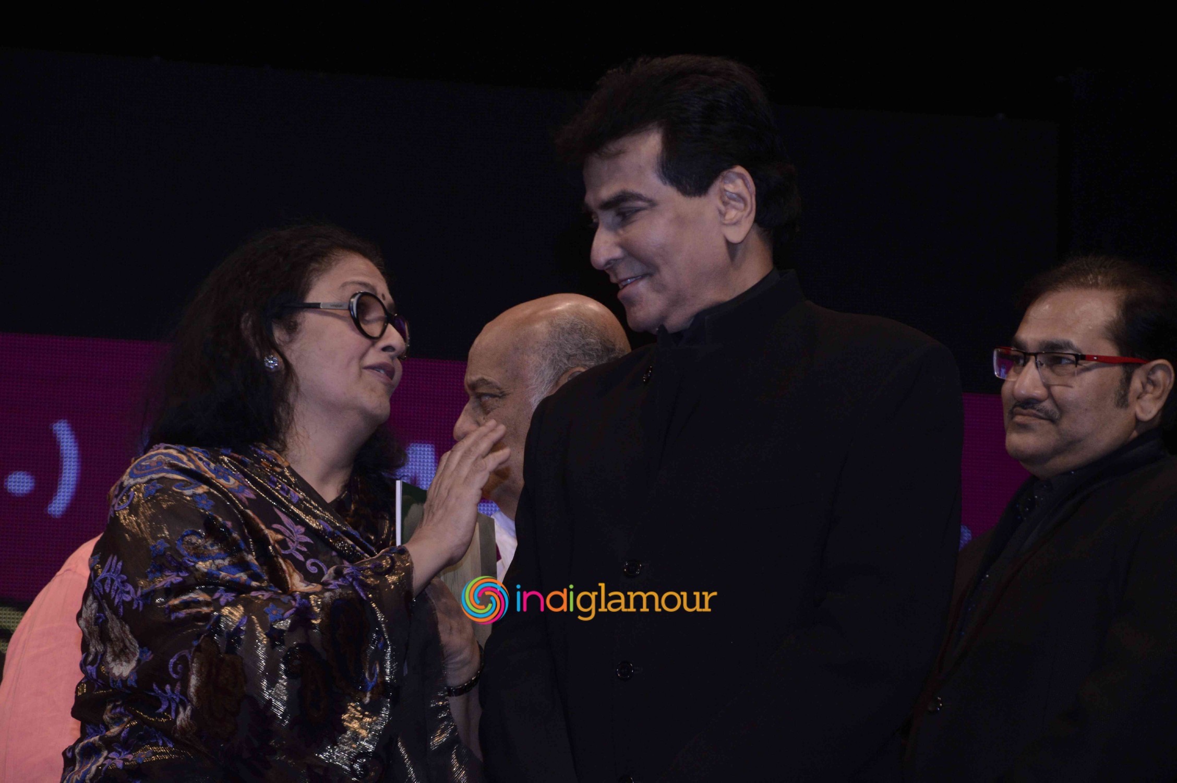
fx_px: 5145
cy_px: 392
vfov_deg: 8.7
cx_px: 588
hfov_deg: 13.1
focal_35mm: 158
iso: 800
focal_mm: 105
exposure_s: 1/200
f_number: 8
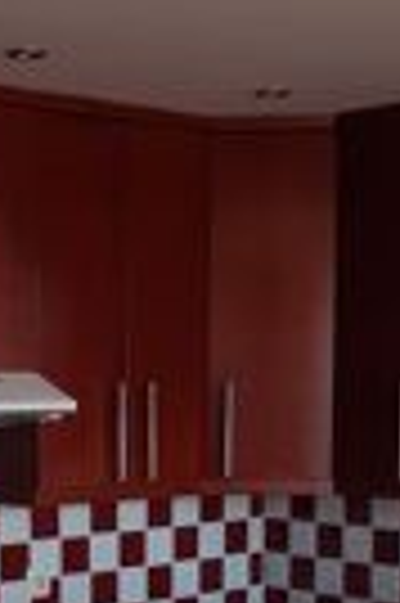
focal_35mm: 86
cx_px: 148
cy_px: 574
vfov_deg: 22.9
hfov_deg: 15.8
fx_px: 1437
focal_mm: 3.92
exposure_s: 1/50
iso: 50
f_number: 1.7
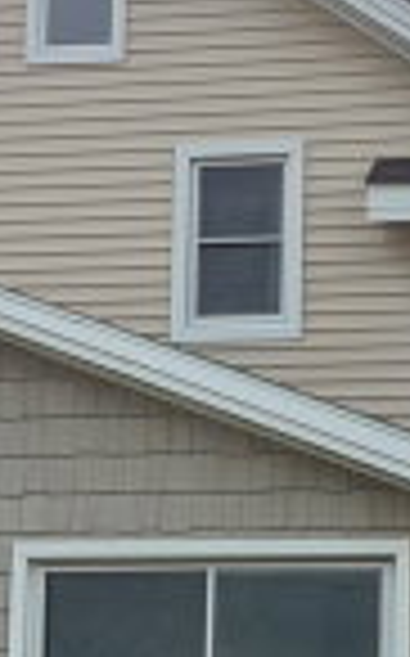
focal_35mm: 179
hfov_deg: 7.3
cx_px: 135
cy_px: 495
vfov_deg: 11.7
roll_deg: -1.1
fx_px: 3207
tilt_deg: +9.0
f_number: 1.78
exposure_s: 1/6024
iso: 80
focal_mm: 6.76
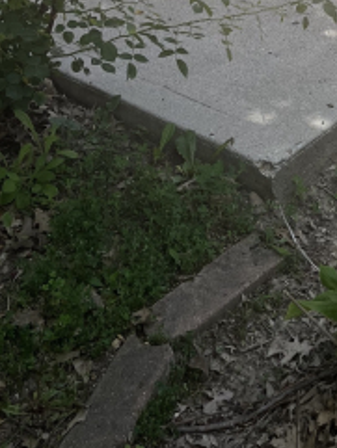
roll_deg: +0.3
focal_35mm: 72
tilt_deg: -17.6
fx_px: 934
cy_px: -146
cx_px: 296
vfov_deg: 23.6
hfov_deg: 20.1
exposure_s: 1/2632
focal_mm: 5.1
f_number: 1.6
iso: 50
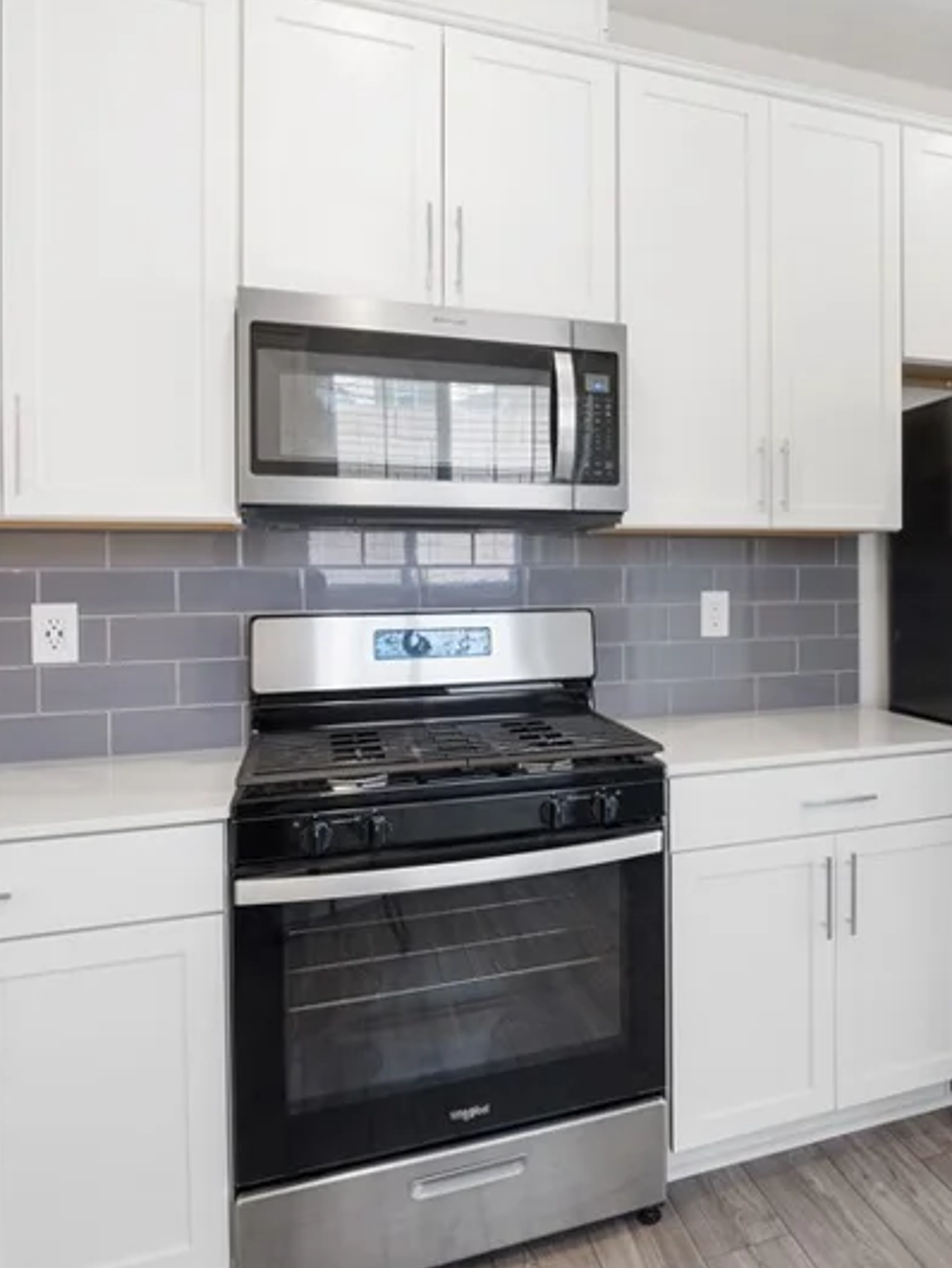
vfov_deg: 67.2
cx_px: 787
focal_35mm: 26
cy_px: 602
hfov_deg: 49.4
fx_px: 953
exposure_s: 1
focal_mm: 14
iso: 100
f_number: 9
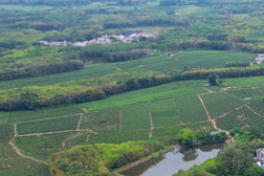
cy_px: 126
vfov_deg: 18.1
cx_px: 428
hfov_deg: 21.3
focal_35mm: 75
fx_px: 550
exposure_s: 1/1500
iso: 100
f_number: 2.8
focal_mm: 8.38
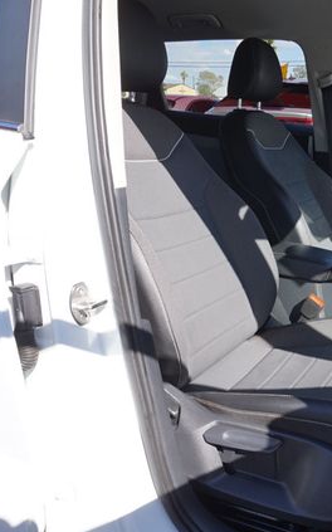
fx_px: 536
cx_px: 335
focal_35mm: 37
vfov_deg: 52.8
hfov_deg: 31.7
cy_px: 267
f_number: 8
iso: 100
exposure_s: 1/100
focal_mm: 16
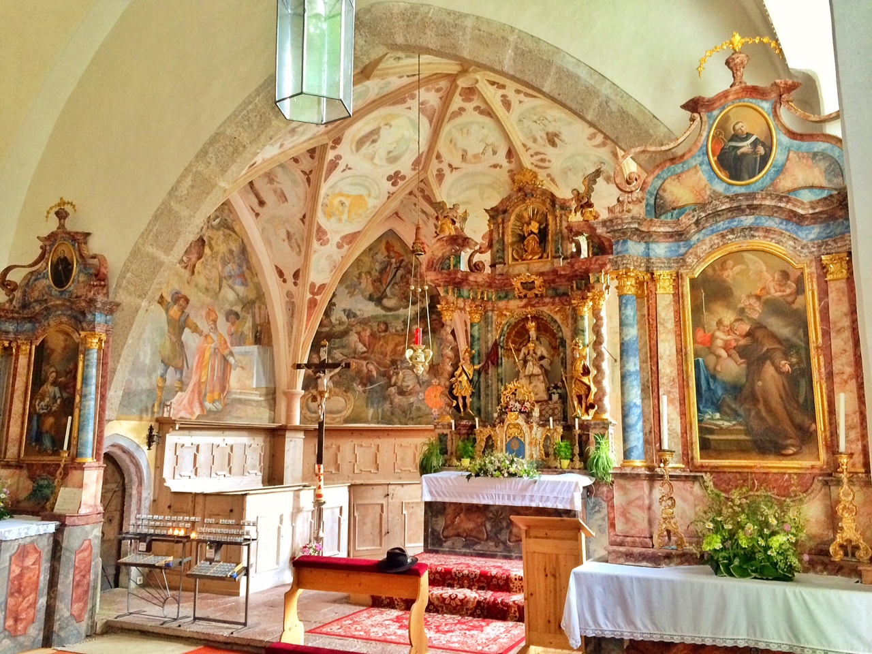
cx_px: 436
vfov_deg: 48.2
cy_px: 327
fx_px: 731
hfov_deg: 61.7
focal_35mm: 29
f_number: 2.2
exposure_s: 1/30
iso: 250
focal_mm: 4.15
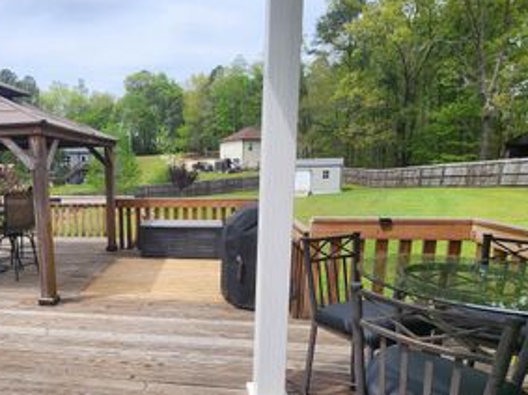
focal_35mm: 23
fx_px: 351
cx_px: 142
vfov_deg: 58.4
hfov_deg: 69.8
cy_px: 236
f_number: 2.2
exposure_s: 1/1690
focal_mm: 2.2
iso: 50
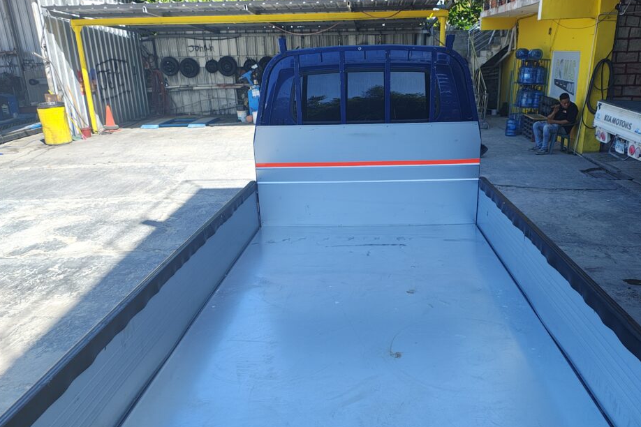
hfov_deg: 63.6
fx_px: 516
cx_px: 348
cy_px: 246
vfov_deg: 44.8
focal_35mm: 29
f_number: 1.4
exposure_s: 1/376
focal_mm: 5.89
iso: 100
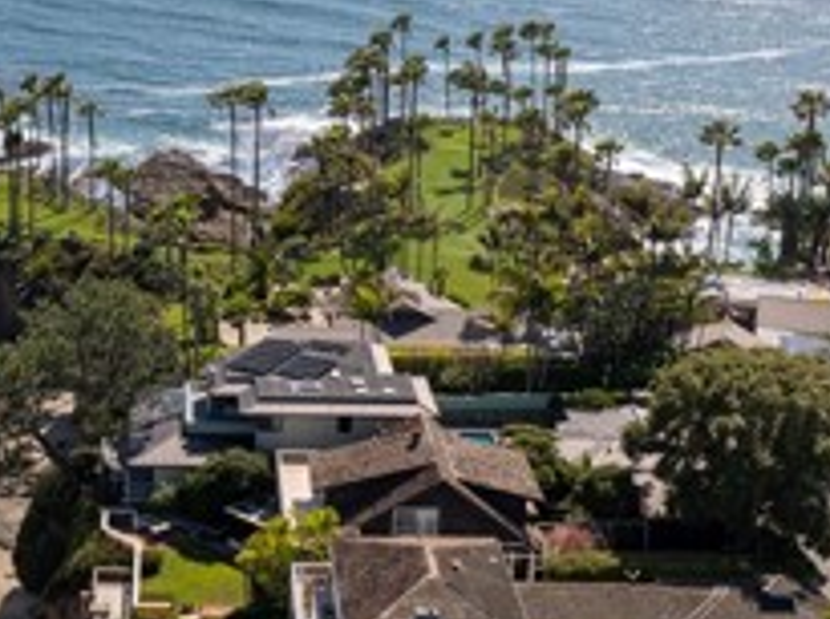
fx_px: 1795
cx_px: 138
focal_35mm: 75
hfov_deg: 25.5
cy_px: 370
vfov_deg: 19.6
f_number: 2.8
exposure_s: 1/6400
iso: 140
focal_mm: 12.29
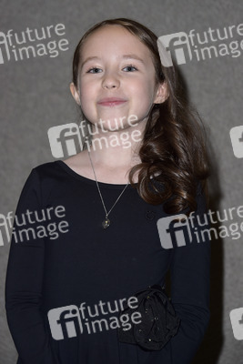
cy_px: 182
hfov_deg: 11.2
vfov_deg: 16.8
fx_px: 1234
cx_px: 122
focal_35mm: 122
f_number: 6.3
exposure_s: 1/250
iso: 500
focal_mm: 122
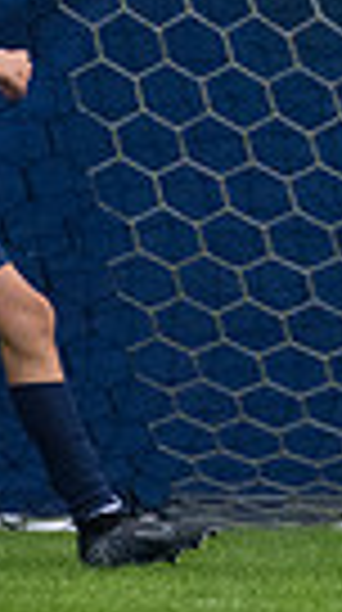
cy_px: 243
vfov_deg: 0.6
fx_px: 54375
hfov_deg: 0.4
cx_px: 684
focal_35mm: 3356
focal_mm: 500
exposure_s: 1/2000
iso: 3200
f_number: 5.6
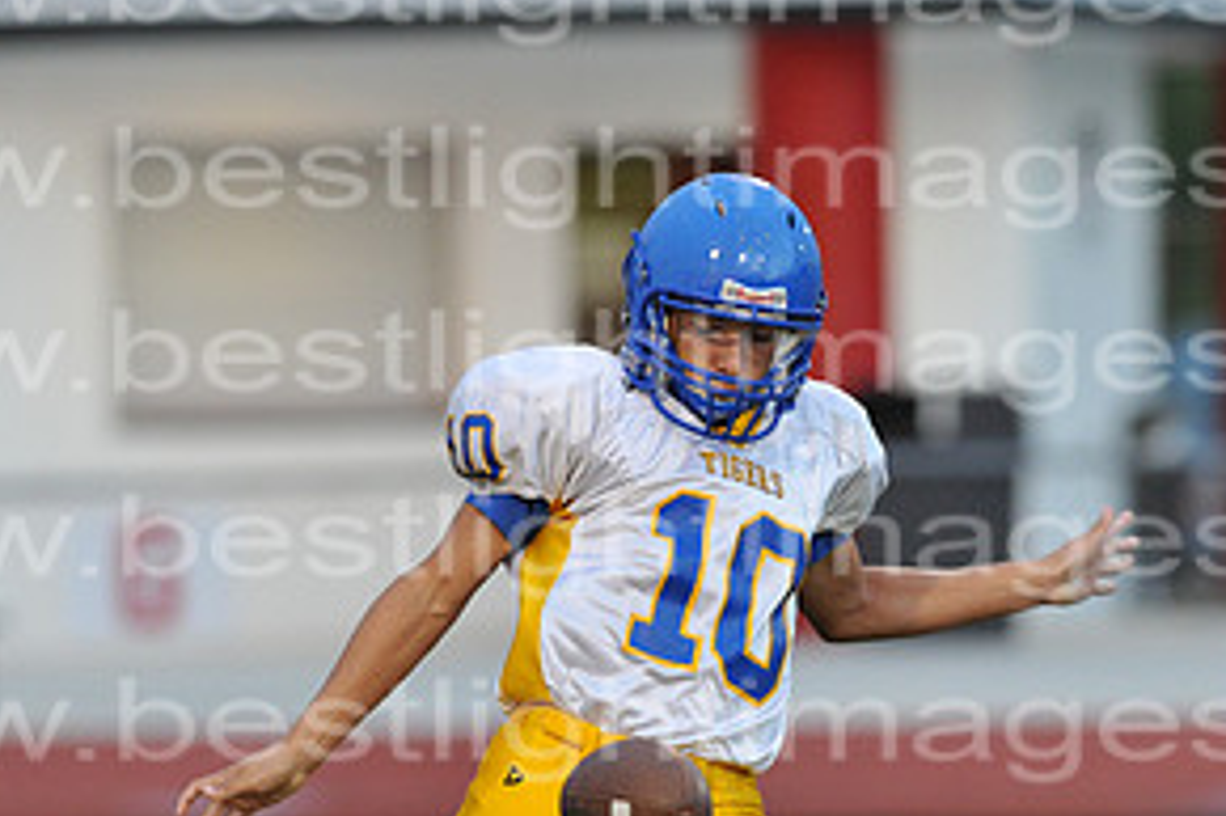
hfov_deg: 3.4
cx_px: 676
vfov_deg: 2.3
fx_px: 20387
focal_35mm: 599
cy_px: 638
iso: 2500
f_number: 4
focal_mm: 300
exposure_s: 1/500
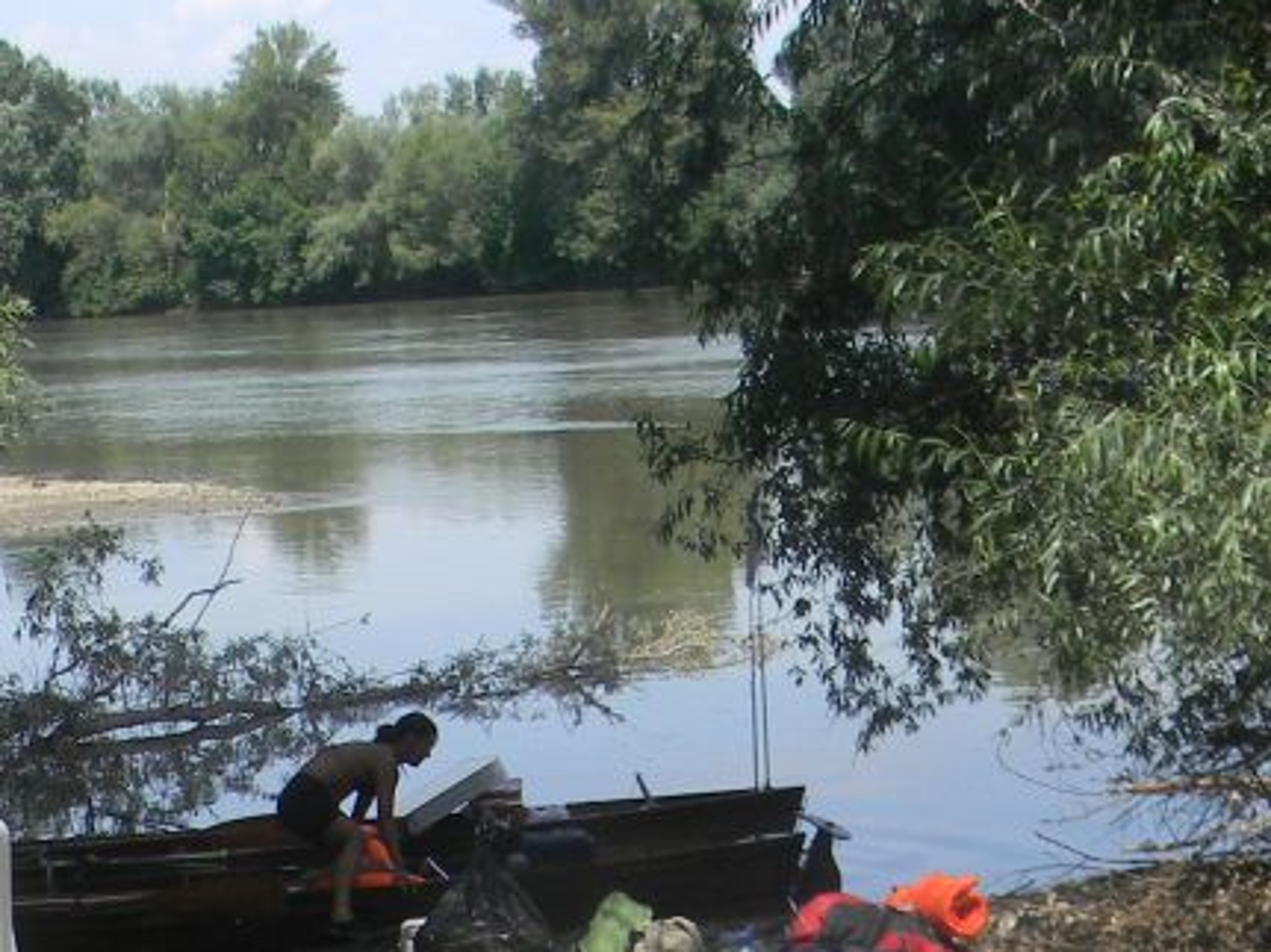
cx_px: 472
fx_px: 3928
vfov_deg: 13.4
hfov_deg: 18.4
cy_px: 1200
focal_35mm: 107
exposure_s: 1/554
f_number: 3.7
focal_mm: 6.4
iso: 80
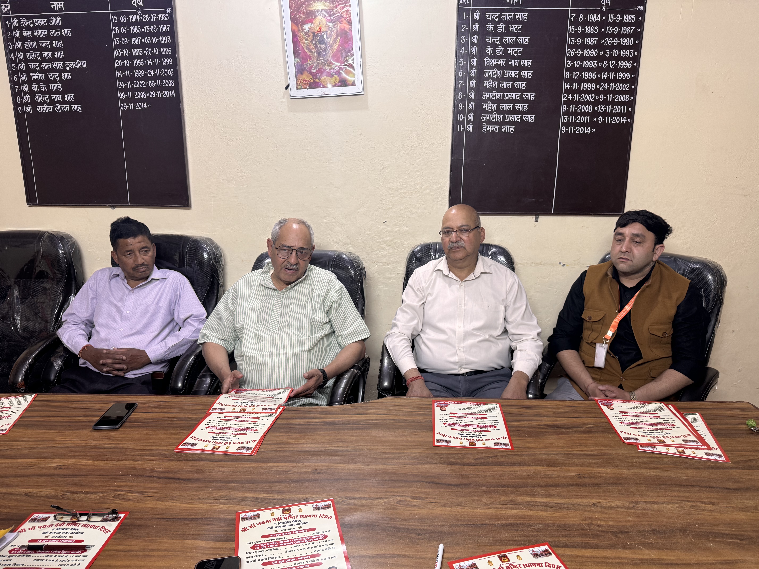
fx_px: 526
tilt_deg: -12.9
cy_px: 284
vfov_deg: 56.8
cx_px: 380
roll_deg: +0.0
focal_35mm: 24
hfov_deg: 71.6
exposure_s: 1/50
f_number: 1.78
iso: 125
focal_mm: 6.76
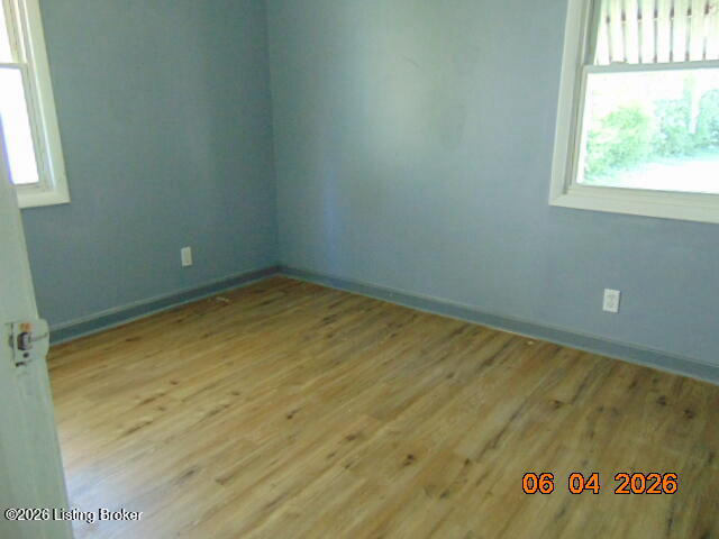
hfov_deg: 69.4
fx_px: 519
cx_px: 360
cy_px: 270
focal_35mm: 25
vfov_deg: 54.9
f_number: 3
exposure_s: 1/15
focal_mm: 4.5
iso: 400
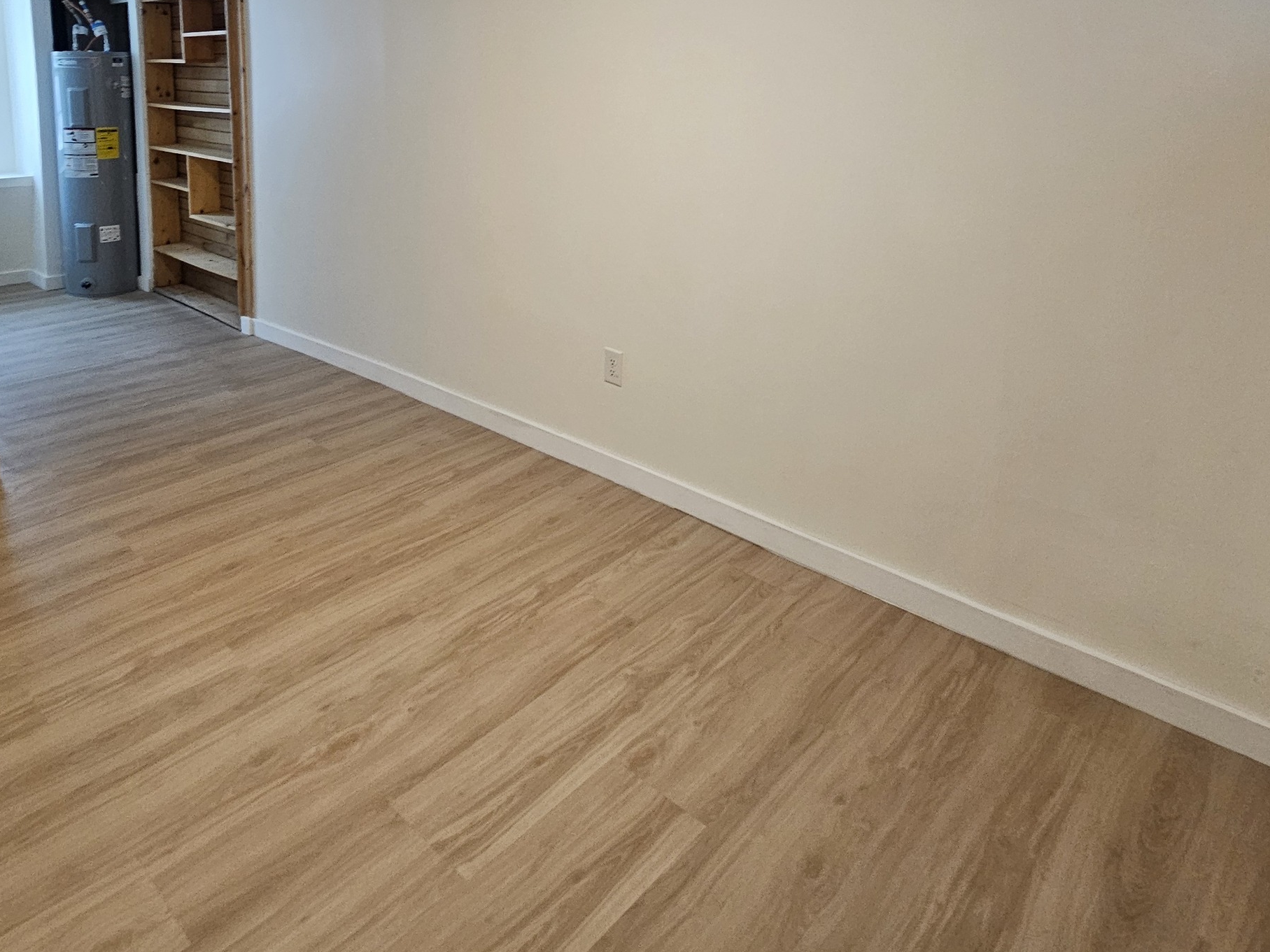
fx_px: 807
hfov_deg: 75.9
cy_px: 172
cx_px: 540
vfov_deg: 56.1
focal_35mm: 22
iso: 320
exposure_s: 1/40
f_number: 2.2
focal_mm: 2.2
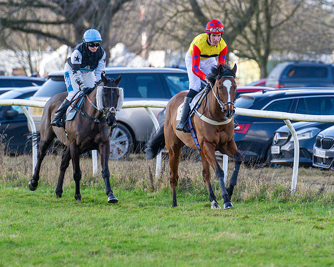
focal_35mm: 646
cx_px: 243
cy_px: 121
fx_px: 6386
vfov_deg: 2.4
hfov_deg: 3.0
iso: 800
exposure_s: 1/1250
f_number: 4
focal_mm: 280
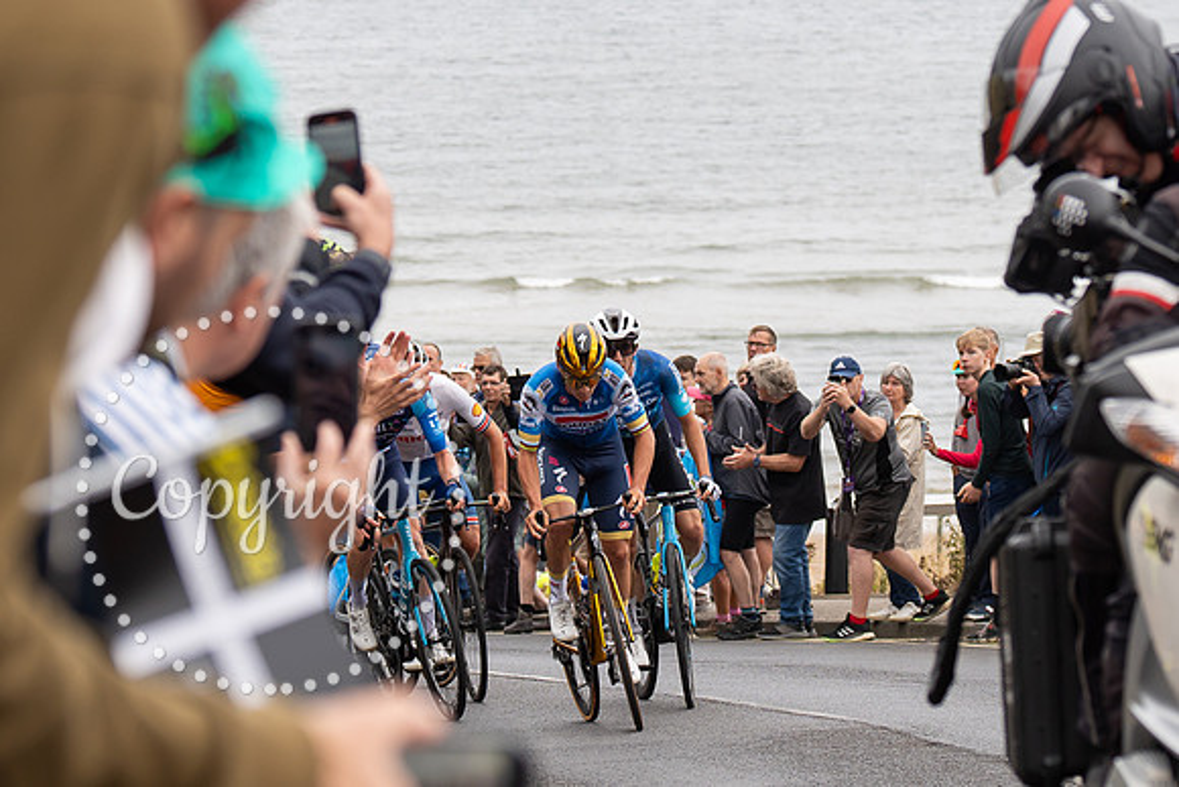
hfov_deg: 12.5
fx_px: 5396
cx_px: 704
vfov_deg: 8.3
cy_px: 377
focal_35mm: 165
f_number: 3.5
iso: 320
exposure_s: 1/1000
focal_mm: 70
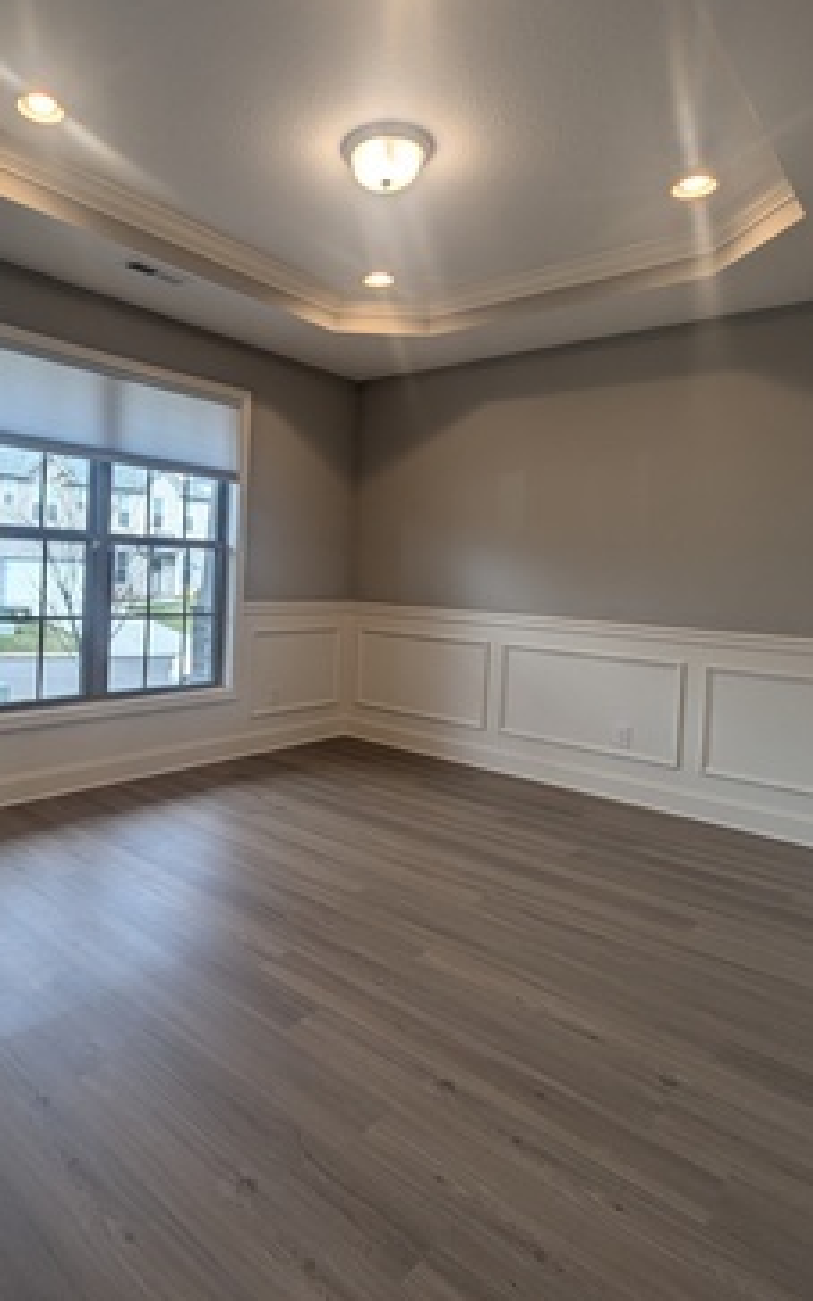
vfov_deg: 87.5
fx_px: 673
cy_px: 563
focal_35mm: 19
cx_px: 301
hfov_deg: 61.3
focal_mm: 1.95
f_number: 2.2
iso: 56
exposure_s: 1/164
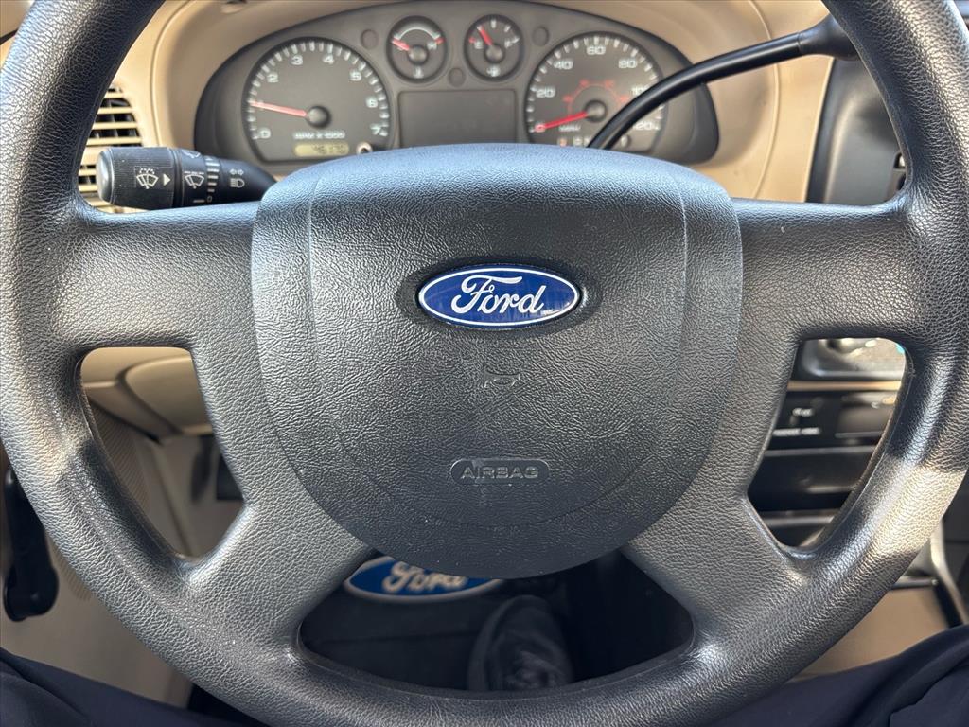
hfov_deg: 67.3
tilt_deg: -33.7
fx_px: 728
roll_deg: -1.2
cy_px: 364
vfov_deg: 53.1
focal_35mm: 26
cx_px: 484
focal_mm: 5.96
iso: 100
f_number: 1.6
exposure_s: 1/121
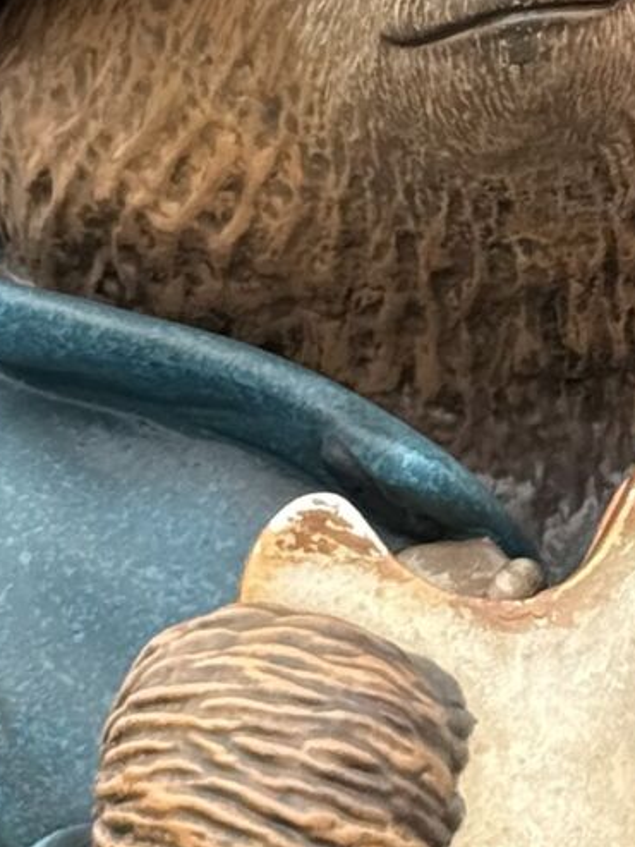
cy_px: -70
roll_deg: -0.3
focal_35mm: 249
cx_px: 826
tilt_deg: +2.6
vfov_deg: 7.9
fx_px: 6088
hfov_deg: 5.9
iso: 100
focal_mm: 6.76
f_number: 1.78
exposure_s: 1/1133
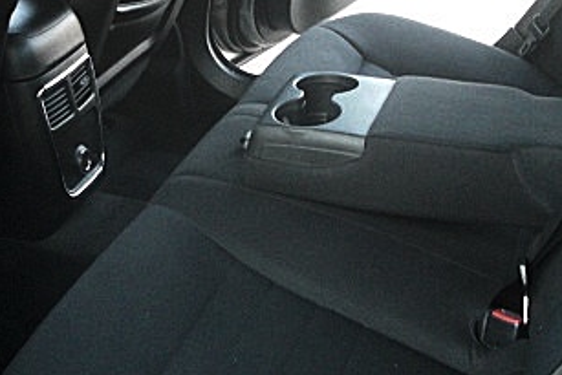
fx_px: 1218
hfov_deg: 25.9
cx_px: 227
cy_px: 115
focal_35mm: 78
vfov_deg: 17.5
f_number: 2.8
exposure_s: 1/100
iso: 400
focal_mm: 6.3
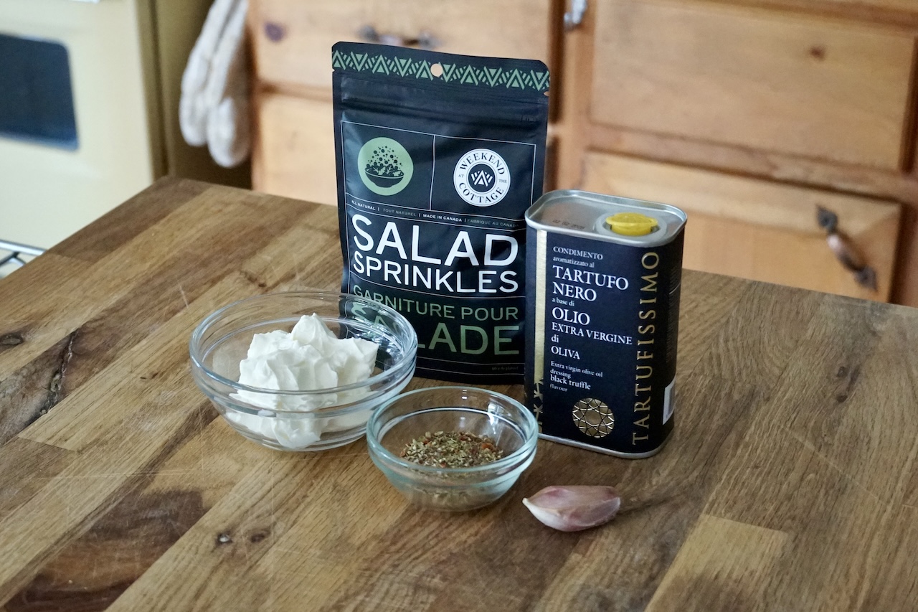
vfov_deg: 28.1
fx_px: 1224
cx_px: 459
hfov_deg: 41.1
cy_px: 306
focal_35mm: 48
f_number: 4.5
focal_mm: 32
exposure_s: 1/160
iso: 5000
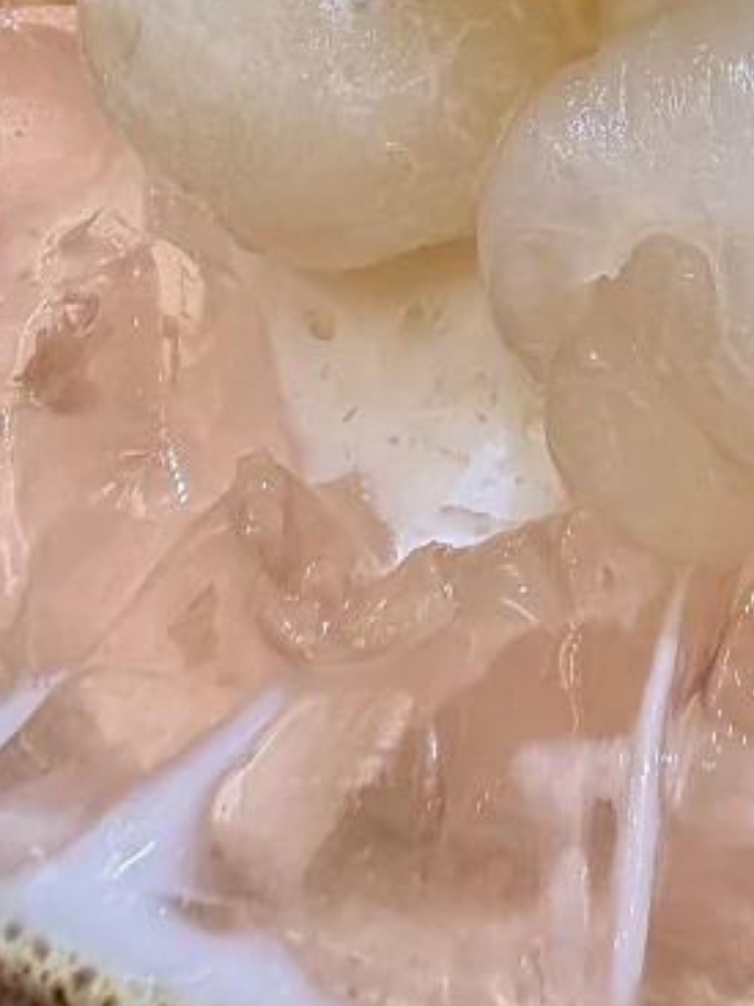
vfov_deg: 28.1
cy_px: -343
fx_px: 1598
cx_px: 705
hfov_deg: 25.6
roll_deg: +0.7
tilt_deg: -28.6
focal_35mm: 55
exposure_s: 1/100
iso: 100
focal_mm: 2.22
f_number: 2.2
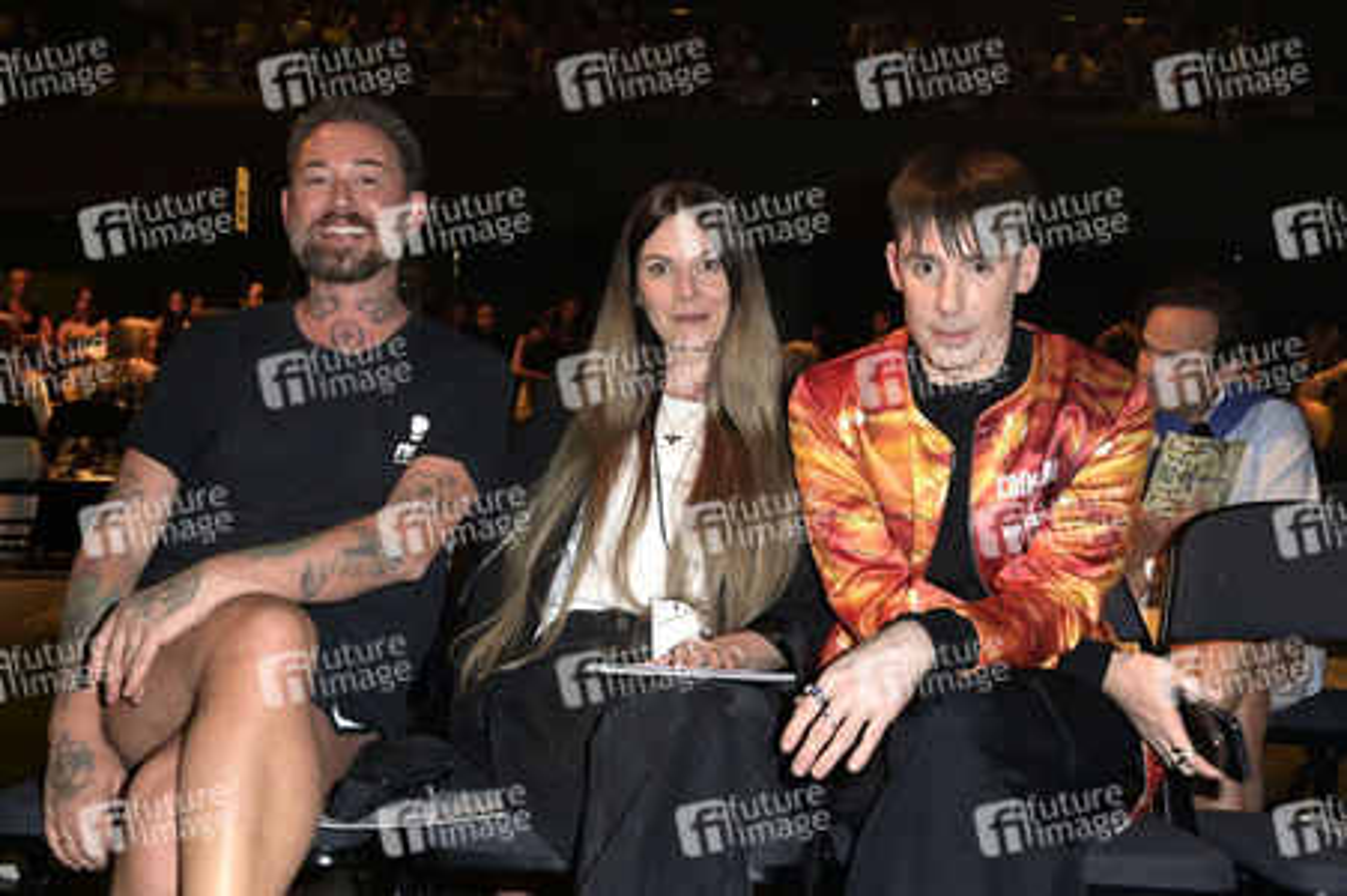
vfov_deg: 36.8
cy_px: 448
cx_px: 674
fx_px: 1346
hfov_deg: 53.2
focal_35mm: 36
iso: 2500
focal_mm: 36
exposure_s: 1/60
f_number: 5.6
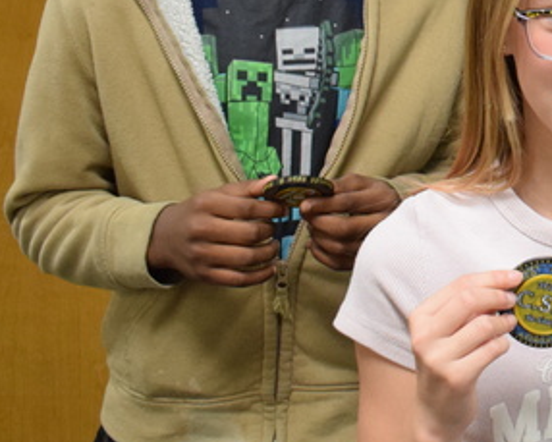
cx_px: 882
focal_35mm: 111
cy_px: -59
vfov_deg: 13.6
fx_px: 1814
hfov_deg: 15.6
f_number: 3.8
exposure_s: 1/60
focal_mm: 22
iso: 1600
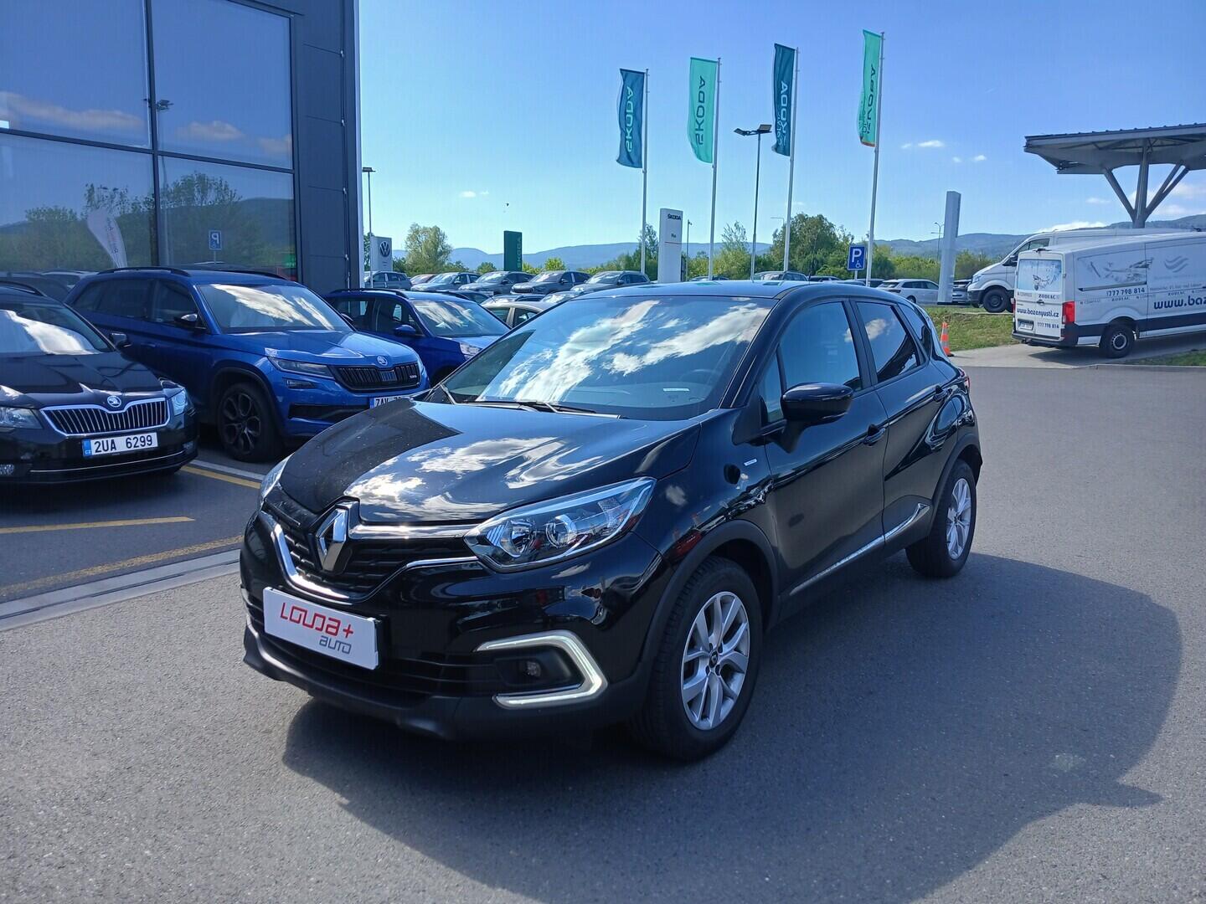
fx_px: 906
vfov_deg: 53.1
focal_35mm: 26
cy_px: 452
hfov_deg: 67.3
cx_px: 603
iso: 20
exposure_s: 1/308
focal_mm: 3.98
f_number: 1.8
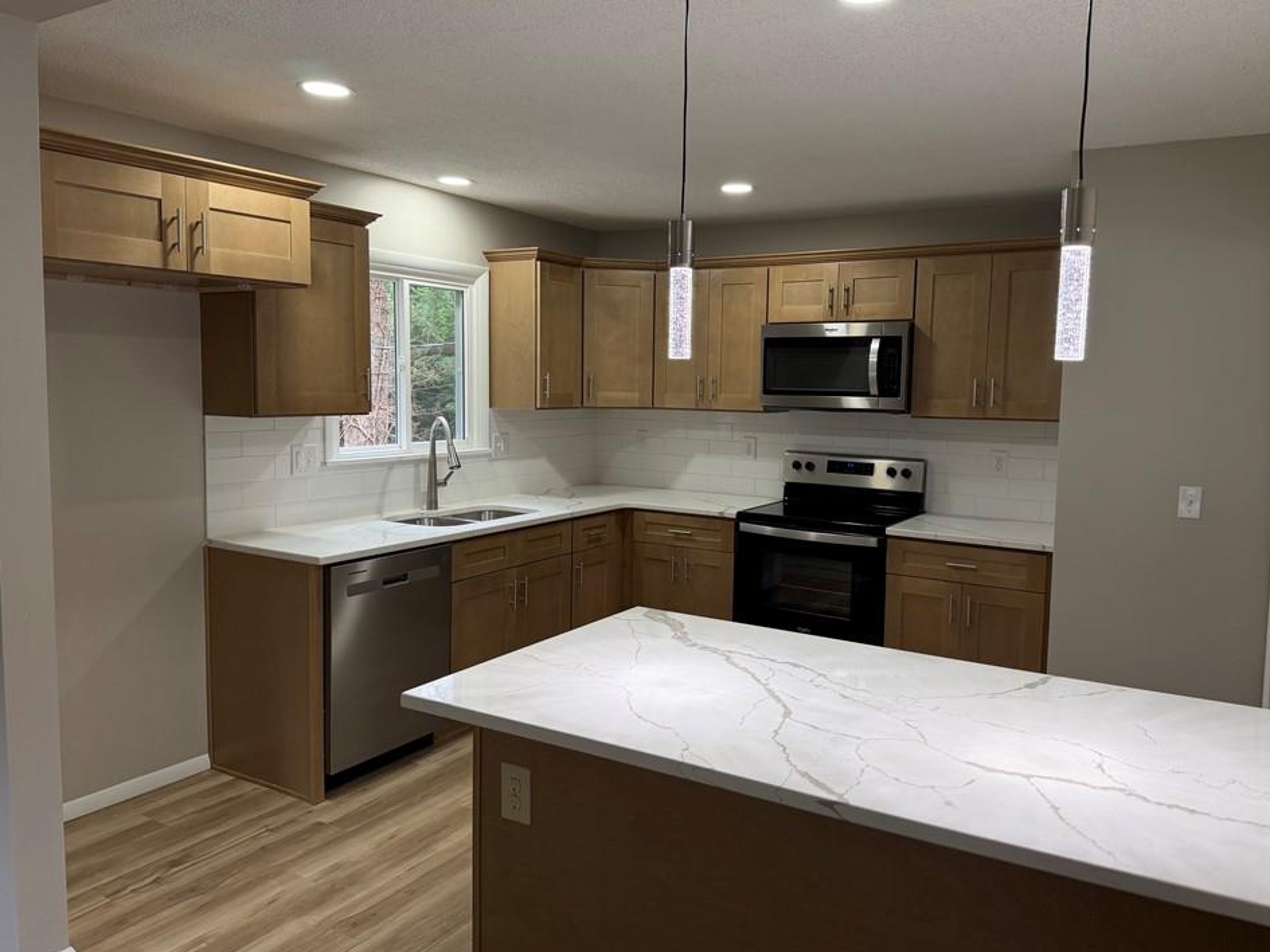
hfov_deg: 67.2
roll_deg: -1.4
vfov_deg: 53.1
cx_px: 671
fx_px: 954
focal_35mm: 26
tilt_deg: -5.0
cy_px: 462
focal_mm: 6.76
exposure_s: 1/120
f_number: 1.78
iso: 160
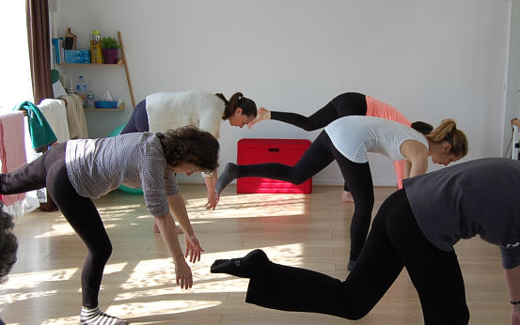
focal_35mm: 54
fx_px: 766
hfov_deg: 37.4
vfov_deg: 24.0
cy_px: 193
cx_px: 315
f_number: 5.6
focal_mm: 26
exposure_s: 1/125
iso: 200
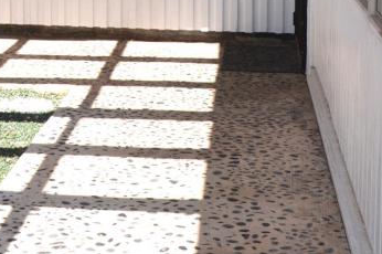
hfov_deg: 20.8
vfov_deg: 14.0
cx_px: -103
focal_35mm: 90
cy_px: -148
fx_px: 954
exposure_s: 1/200
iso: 100
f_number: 8
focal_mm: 18
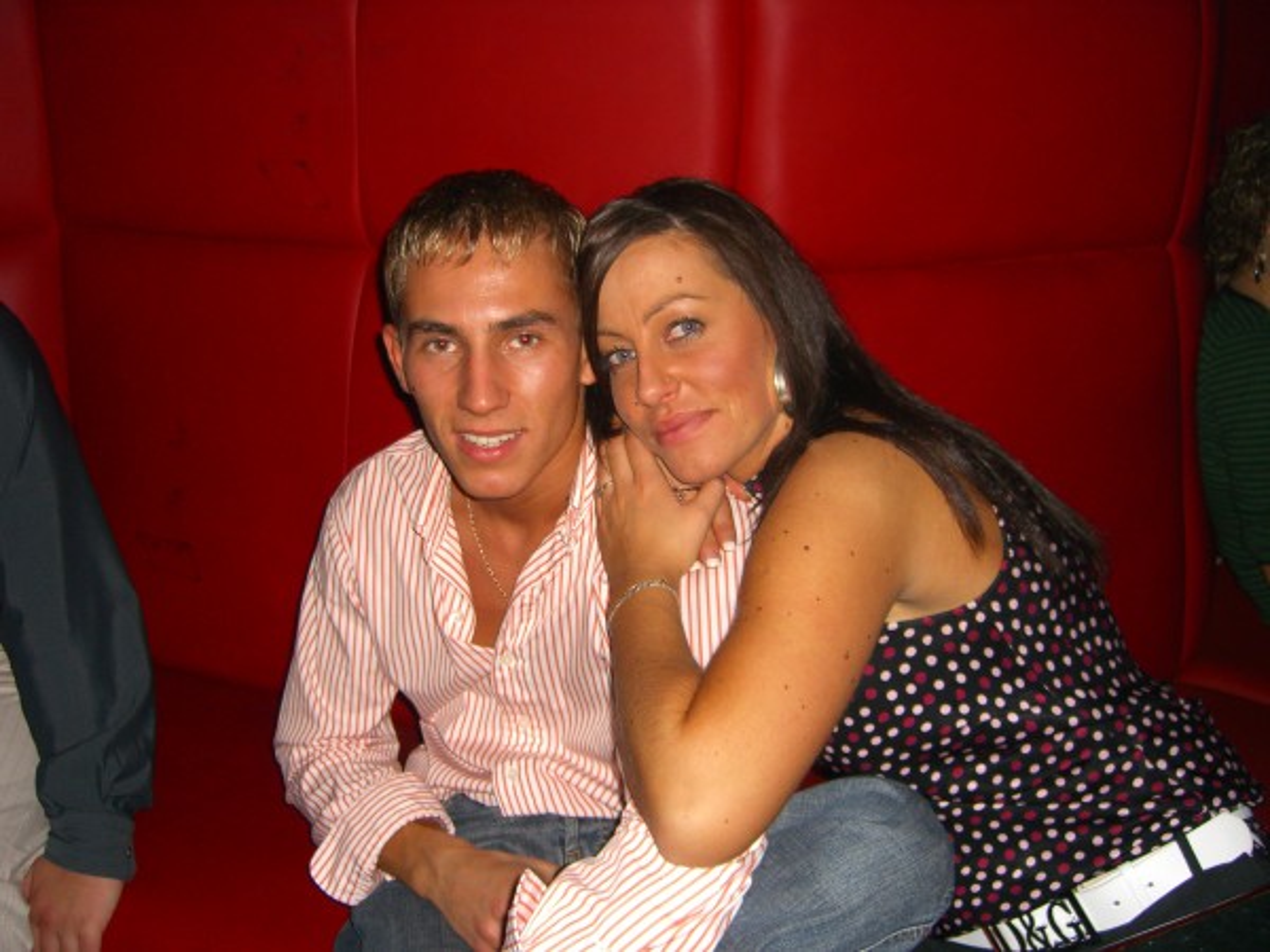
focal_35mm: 38
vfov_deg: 37.7
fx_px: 1394
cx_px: 635
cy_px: 476
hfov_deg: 49.0
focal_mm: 7.9
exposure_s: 1/60
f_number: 2.8
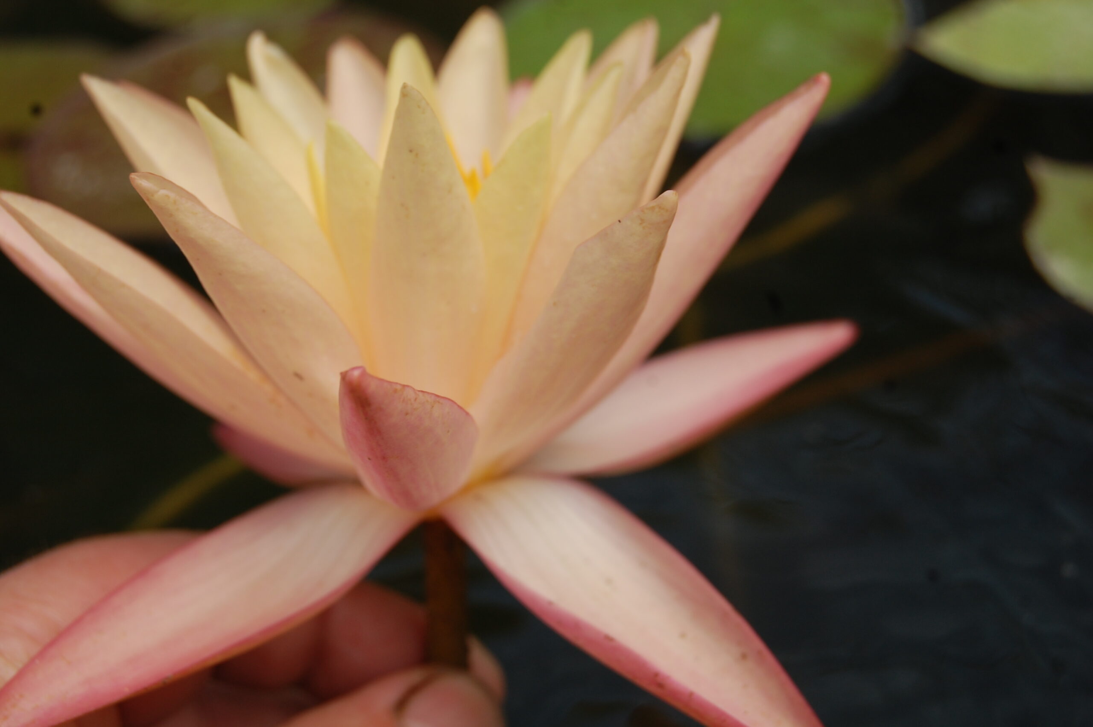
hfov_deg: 28.1
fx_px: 2184
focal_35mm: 72
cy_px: 364
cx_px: 546
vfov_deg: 18.9
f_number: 9
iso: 200
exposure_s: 1/320
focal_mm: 48
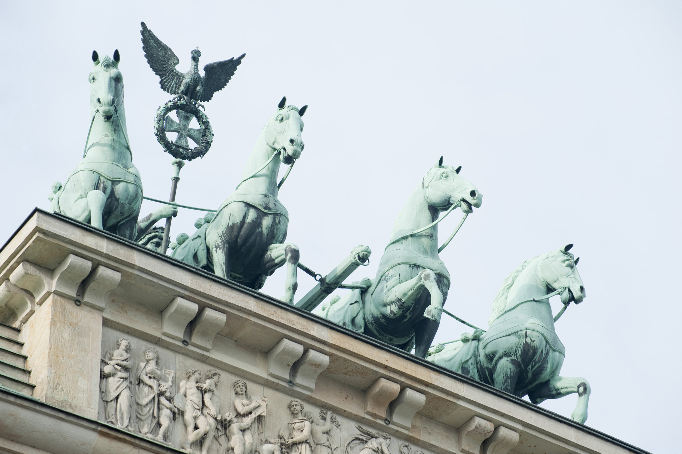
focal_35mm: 130
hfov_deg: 15.8
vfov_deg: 10.5
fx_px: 2461
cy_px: 227
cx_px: 341
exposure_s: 1/250
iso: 200
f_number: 8
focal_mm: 130
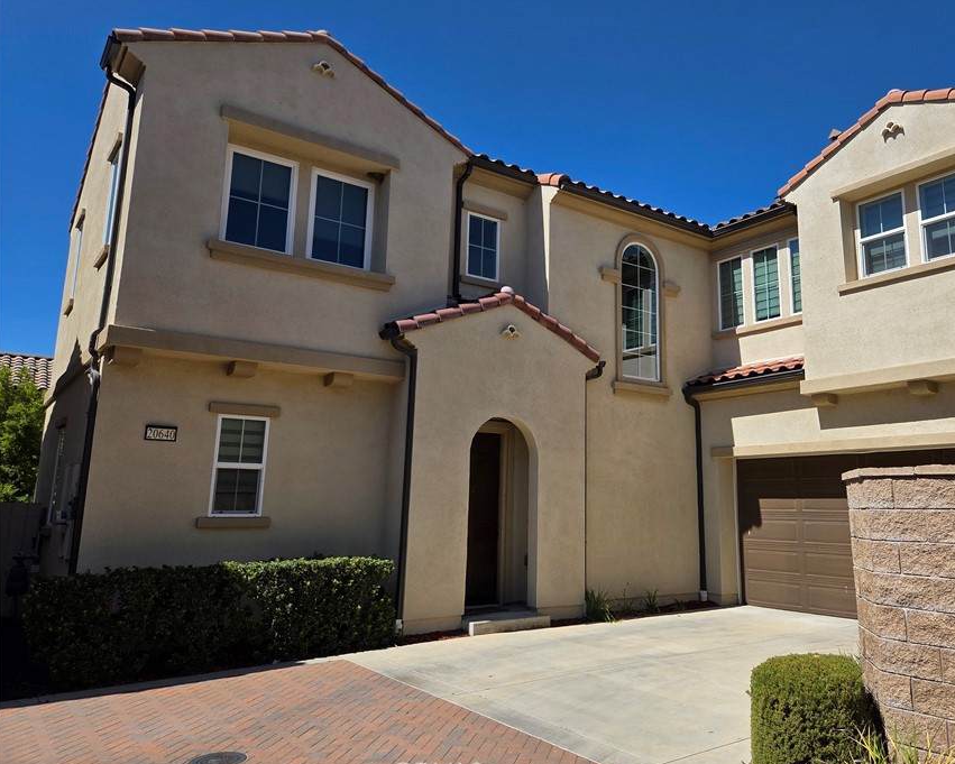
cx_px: 569
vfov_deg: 53.2
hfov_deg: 63.5
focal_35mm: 27
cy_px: 358
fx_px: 763
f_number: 1.8
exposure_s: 1/6412
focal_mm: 5.4
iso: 80
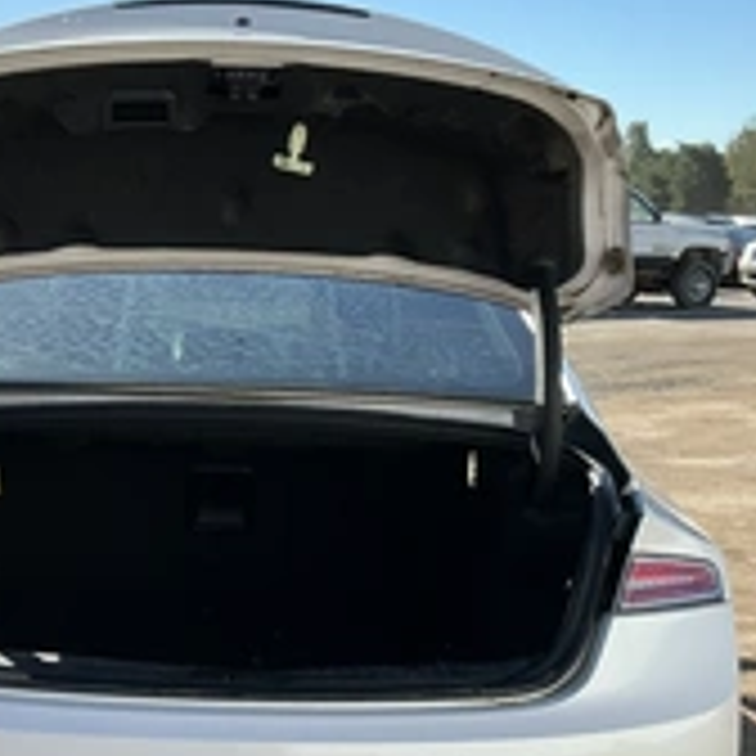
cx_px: 220
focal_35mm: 59
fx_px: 1458
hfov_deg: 28.8
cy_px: 508
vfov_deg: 28.9
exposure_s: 1/1279
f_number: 1.8
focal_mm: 3
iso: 25
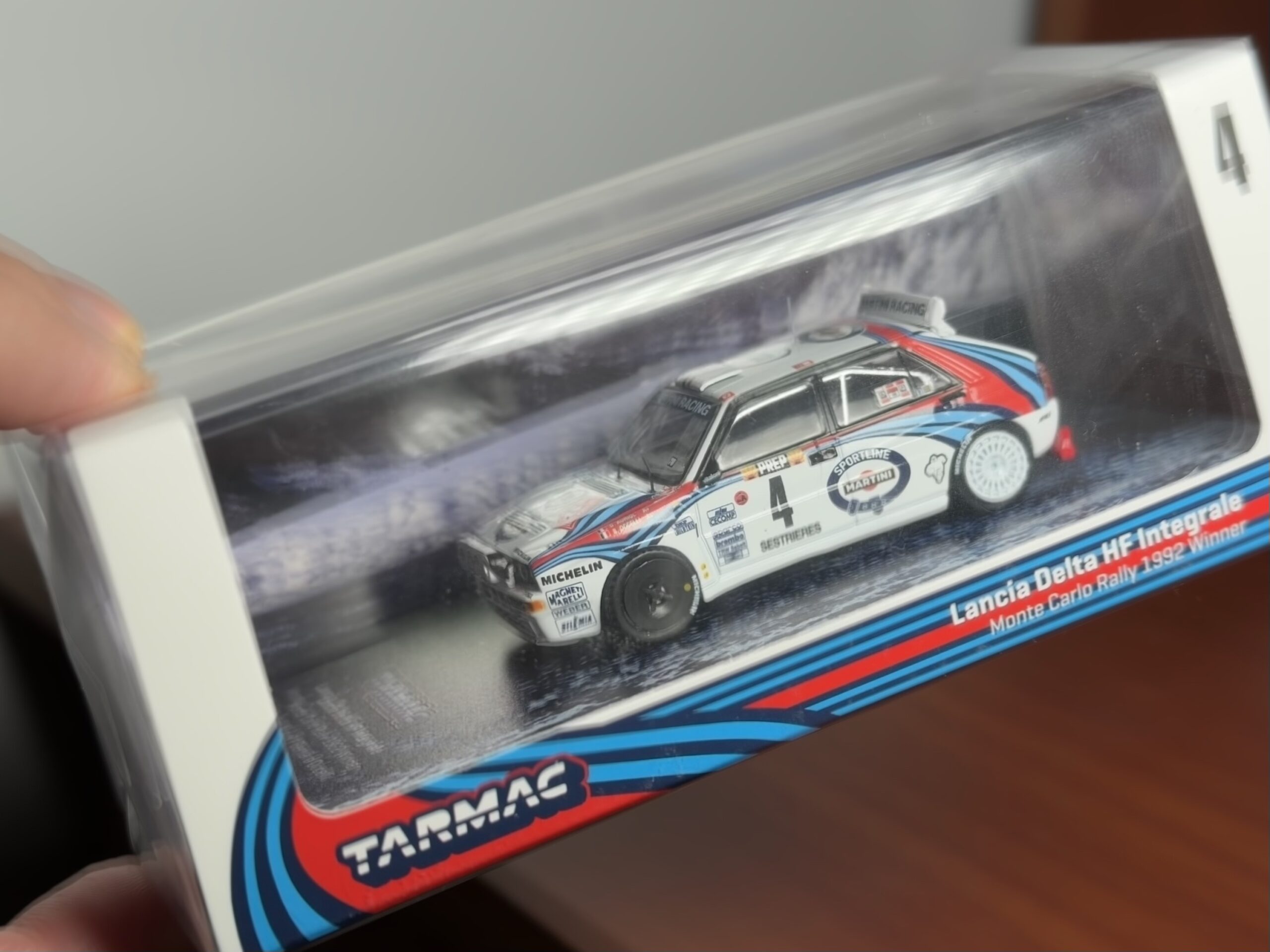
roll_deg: -3.5
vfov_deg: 30.3
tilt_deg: -16.7
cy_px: 476
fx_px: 1761
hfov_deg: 39.7
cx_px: 635
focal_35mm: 48
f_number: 1.78
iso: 64
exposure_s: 1/183
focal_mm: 6.76
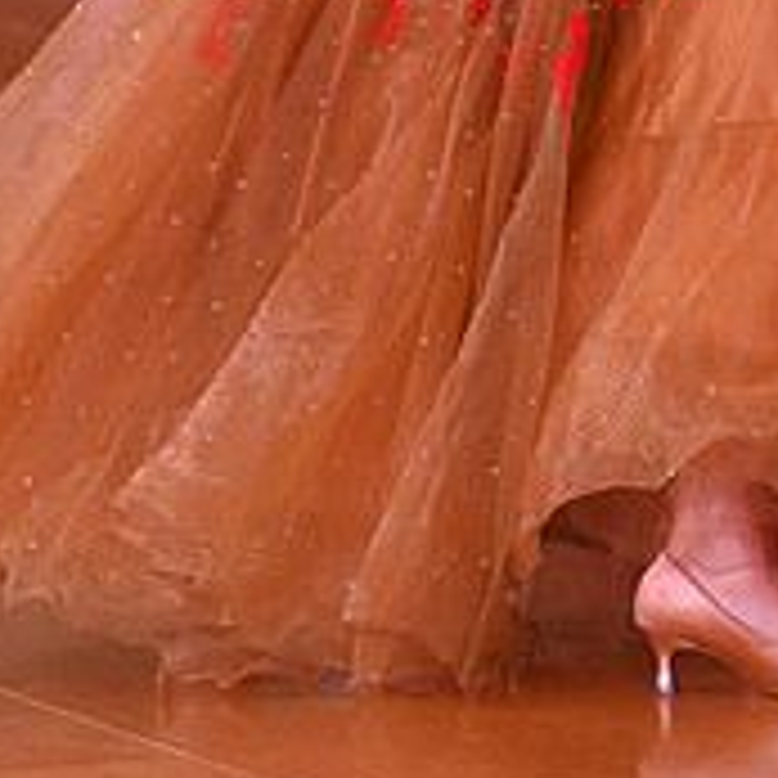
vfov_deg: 3.3
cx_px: 614
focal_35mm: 527
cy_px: -414
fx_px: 13400
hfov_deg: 3.3
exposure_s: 1/200
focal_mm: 185
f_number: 6.3
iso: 2500
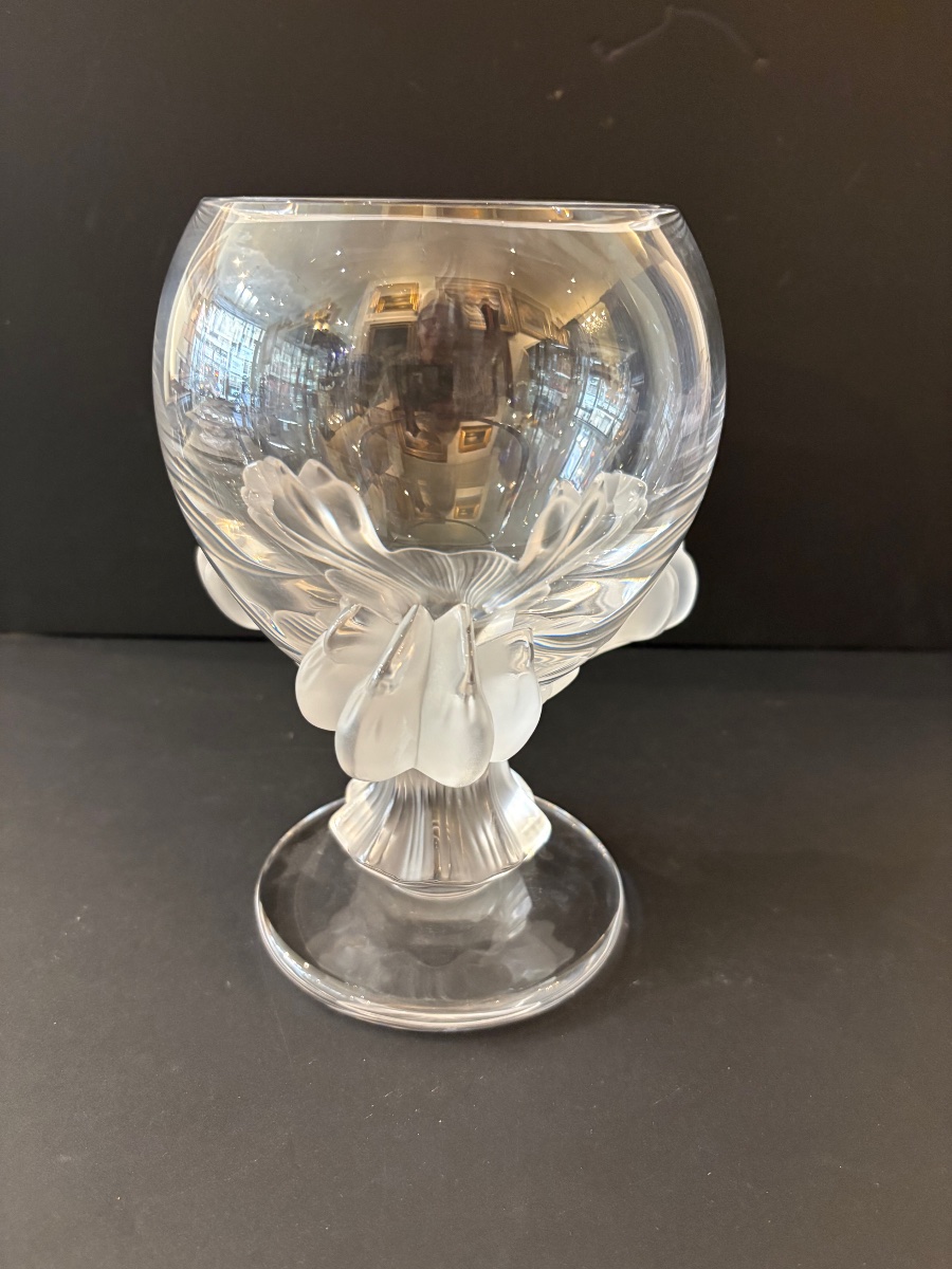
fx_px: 953
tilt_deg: -23.2
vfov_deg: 67.3
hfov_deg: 53.1
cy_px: 634
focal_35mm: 26
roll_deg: -2.2
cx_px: 476
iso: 500
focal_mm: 5.96
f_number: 1.6
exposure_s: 1/50
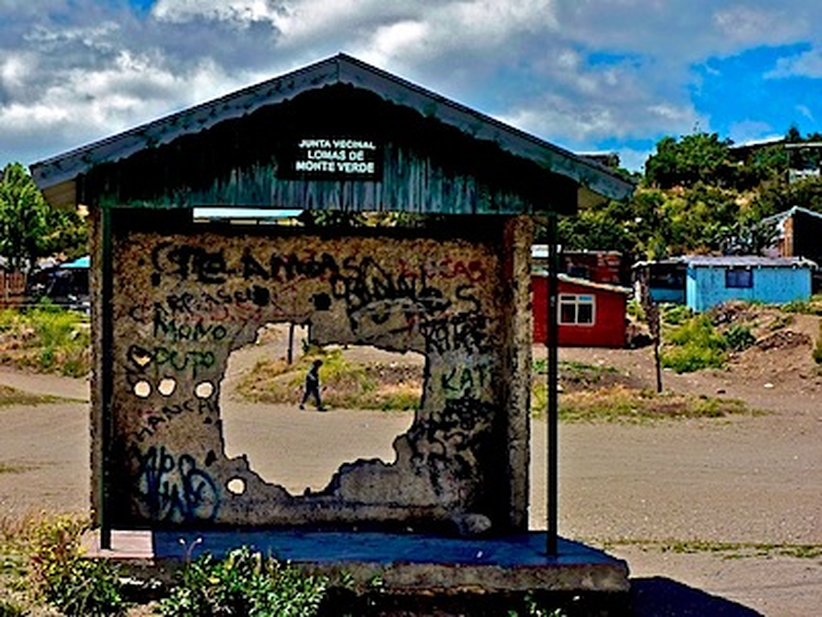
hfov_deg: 36.8
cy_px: 308
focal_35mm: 52
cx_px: 411
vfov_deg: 28.0
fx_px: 1235
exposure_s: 1/500
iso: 80
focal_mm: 8.5
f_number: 5.6
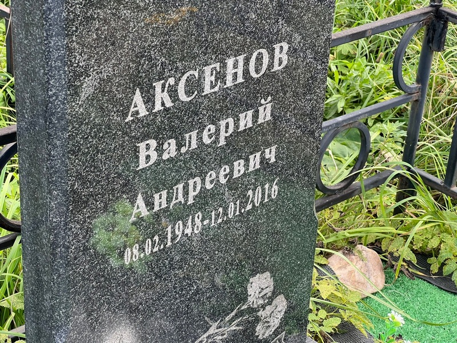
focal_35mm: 77
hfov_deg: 25.3
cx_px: 228
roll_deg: -3.8
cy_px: 172
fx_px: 1017
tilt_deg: -29.9
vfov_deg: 19.1
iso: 80
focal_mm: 9
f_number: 2.8
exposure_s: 1/121
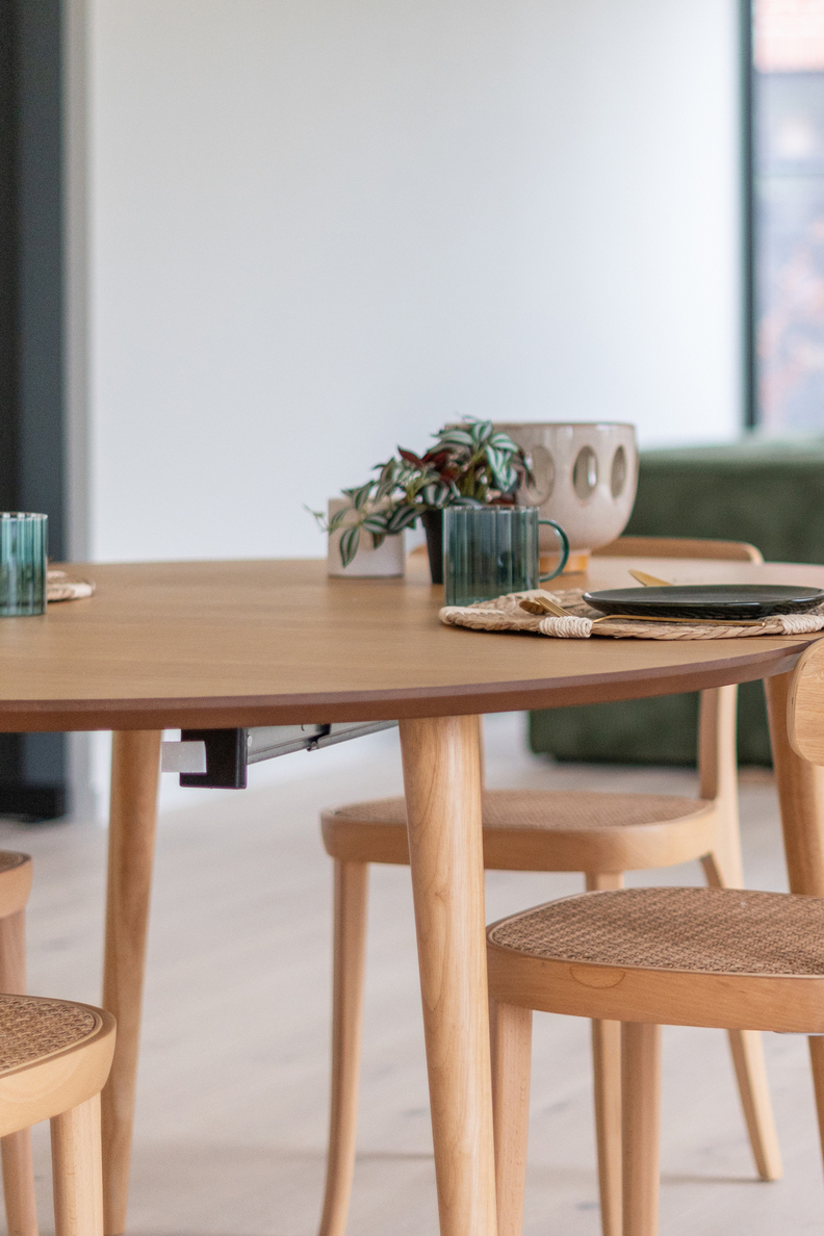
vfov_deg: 20.2
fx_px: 3467
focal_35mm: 101
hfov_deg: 13.4
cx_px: 784
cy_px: 499
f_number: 1.8
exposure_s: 1/200
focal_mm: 50
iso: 800
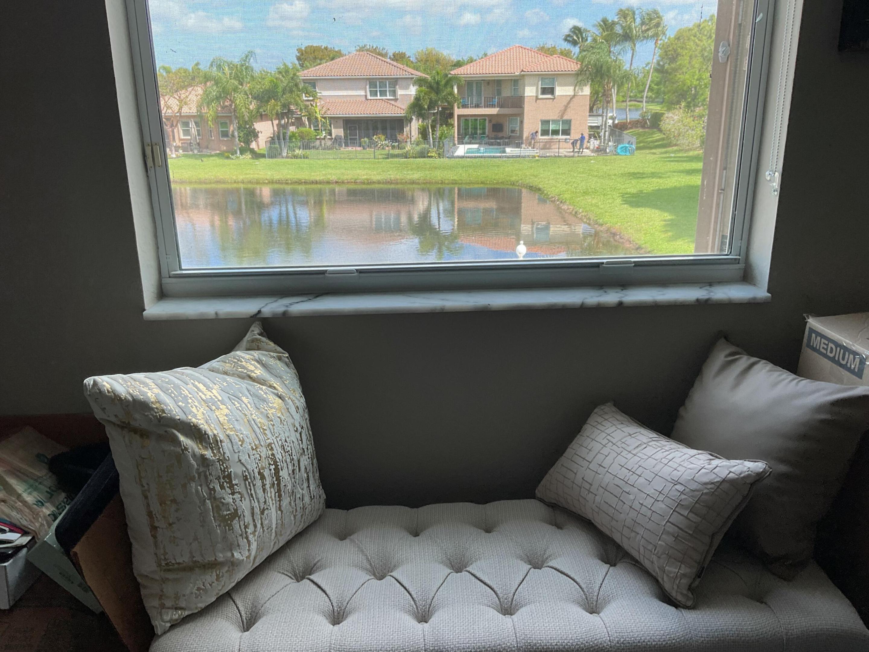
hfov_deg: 61.7
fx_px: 728
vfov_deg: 48.2
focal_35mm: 29
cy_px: 326
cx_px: 434
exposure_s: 1/130
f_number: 1.8
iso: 16
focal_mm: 3
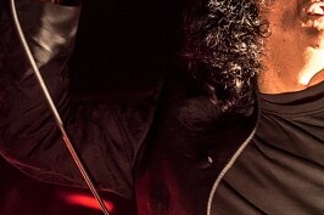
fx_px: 1421
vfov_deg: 8.7
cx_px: 308
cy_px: 101
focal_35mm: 158
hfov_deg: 12.9
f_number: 2.8
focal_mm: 70
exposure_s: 1/100
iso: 2000
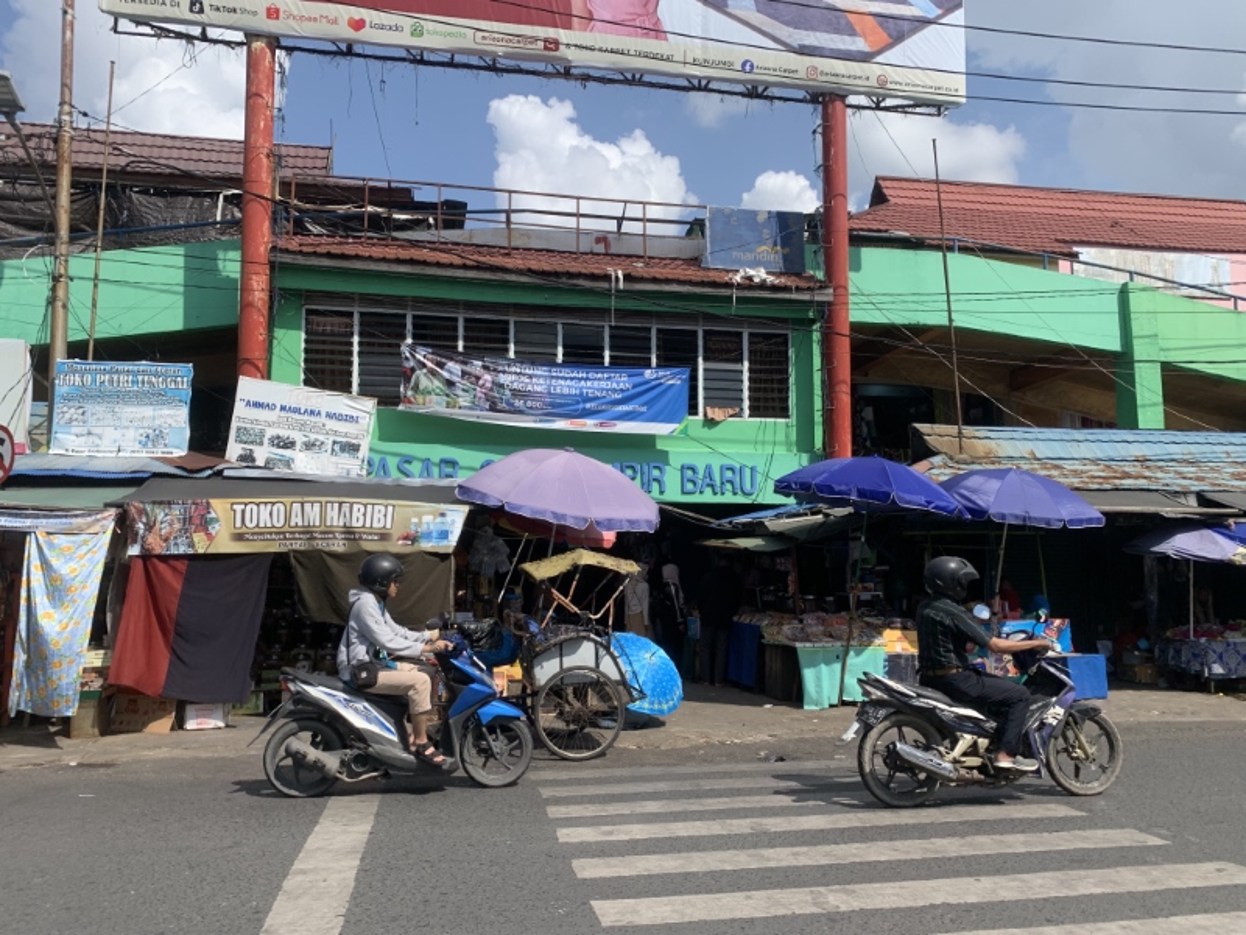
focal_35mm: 26
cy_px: 468
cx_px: 623
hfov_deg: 67.3
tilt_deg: +3.8
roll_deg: +0.4
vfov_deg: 53.1
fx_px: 936
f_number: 1.8
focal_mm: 4.25
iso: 25
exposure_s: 1/2681
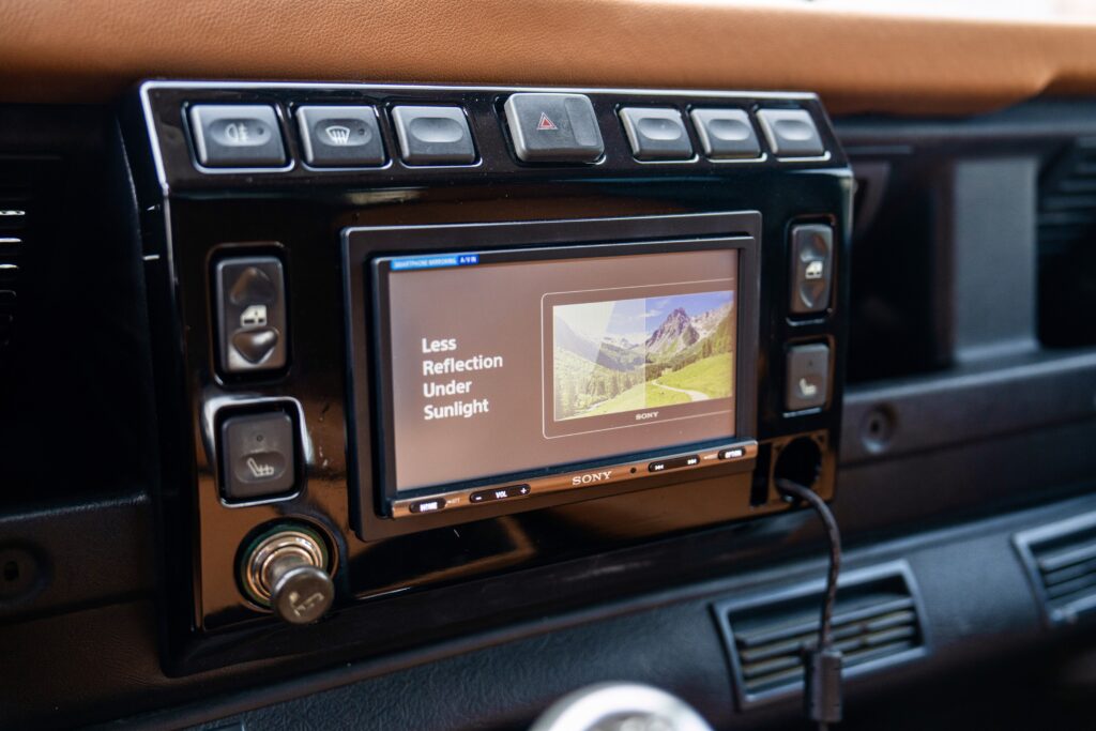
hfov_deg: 51.9
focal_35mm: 37
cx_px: 548
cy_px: 366
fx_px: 1127
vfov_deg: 36.0
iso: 640
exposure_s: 1/60
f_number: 2.8
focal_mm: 37
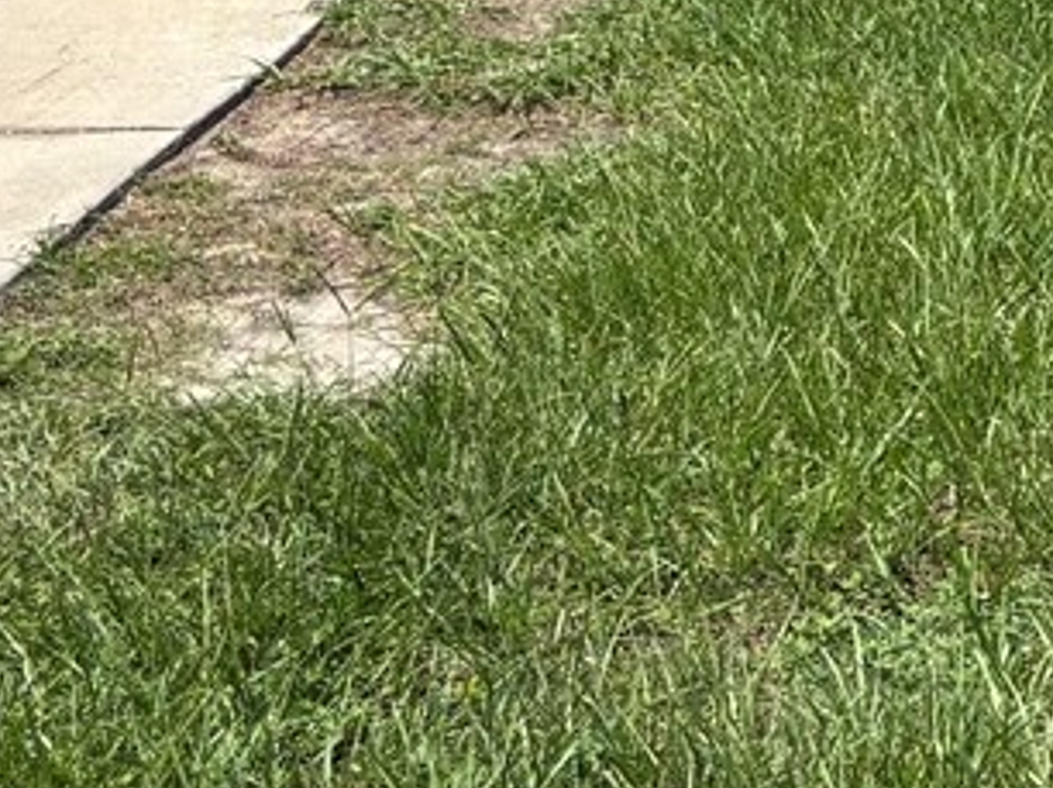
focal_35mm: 136
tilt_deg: +7.5
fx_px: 4134
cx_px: 1576
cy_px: -1173
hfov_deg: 13.7
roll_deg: +0.0
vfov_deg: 9.5
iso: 50
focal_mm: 5.96
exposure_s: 1/3205
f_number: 1.6
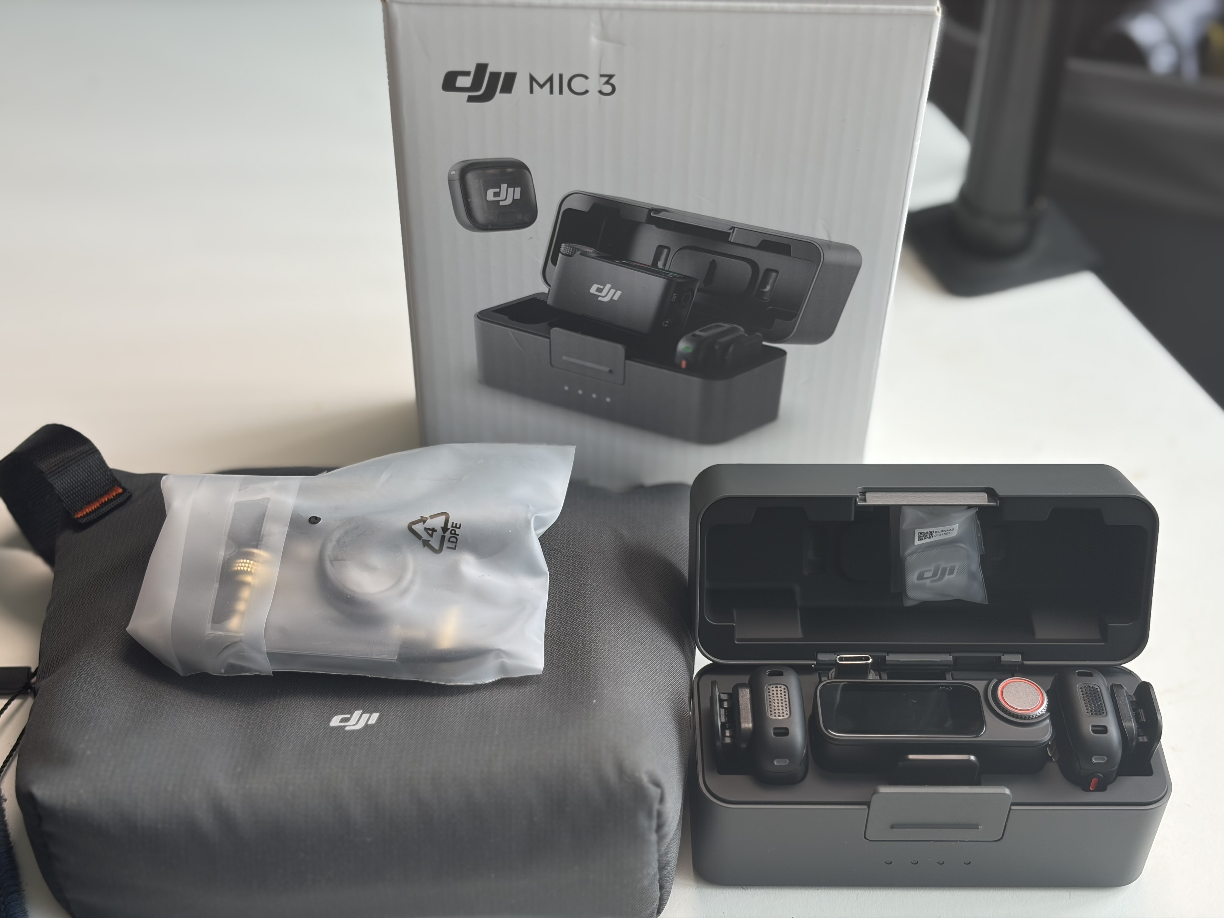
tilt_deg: -42.3
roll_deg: +0.1
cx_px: 612
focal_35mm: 52
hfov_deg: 36.8
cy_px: 459
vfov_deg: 28.0
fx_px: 1839
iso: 25
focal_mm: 5.96
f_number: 1.6
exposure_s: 1/118
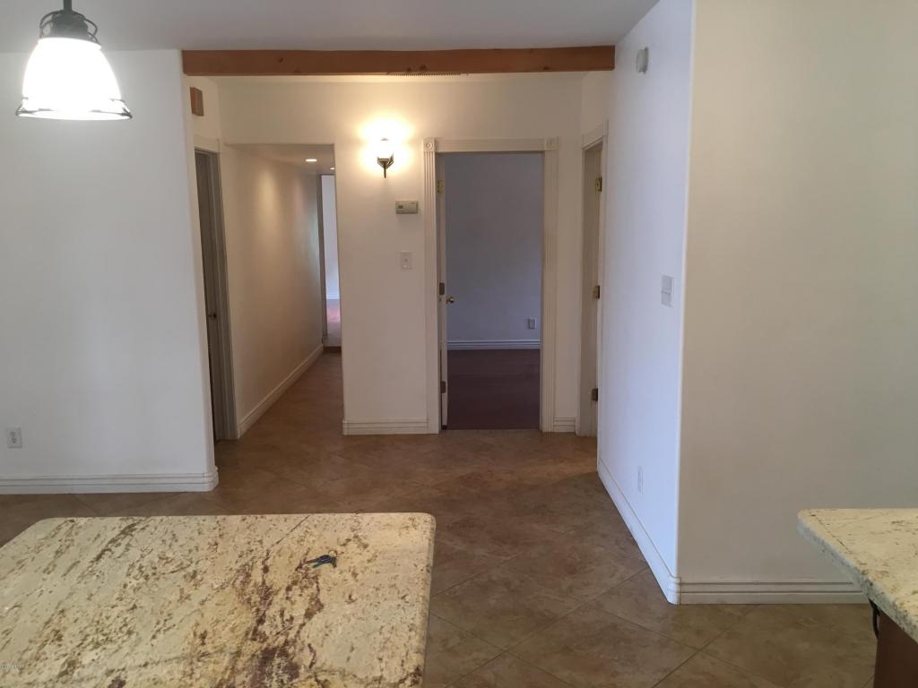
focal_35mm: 29
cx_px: 459
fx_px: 769
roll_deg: +0.7
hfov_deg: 61.7
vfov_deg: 48.2
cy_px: 344
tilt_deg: -9.1
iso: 64
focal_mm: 4.15
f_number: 2.2
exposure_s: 1/30
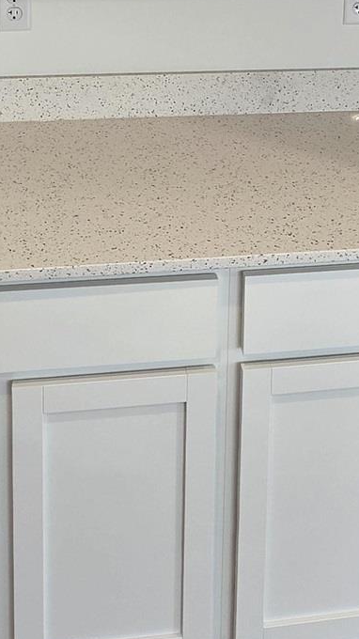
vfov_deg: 35.6
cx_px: 207
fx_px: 813
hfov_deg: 24.9
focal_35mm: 48
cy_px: -87
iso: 100
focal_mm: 2.2
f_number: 1.9
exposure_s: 1/120
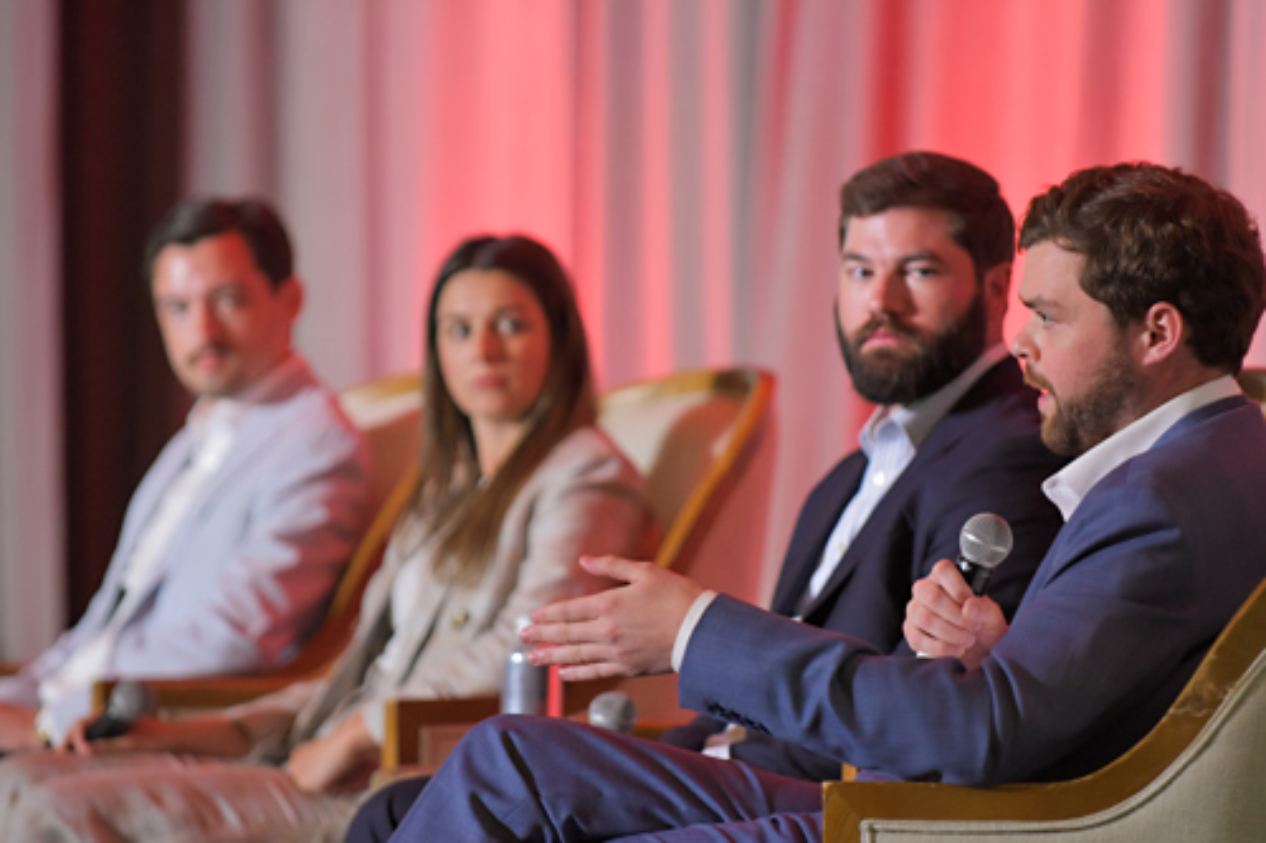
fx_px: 9491
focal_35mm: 270
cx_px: 633
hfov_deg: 7.6
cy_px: 422
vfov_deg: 5.1
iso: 1600
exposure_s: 1/200
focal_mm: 180
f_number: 3.2
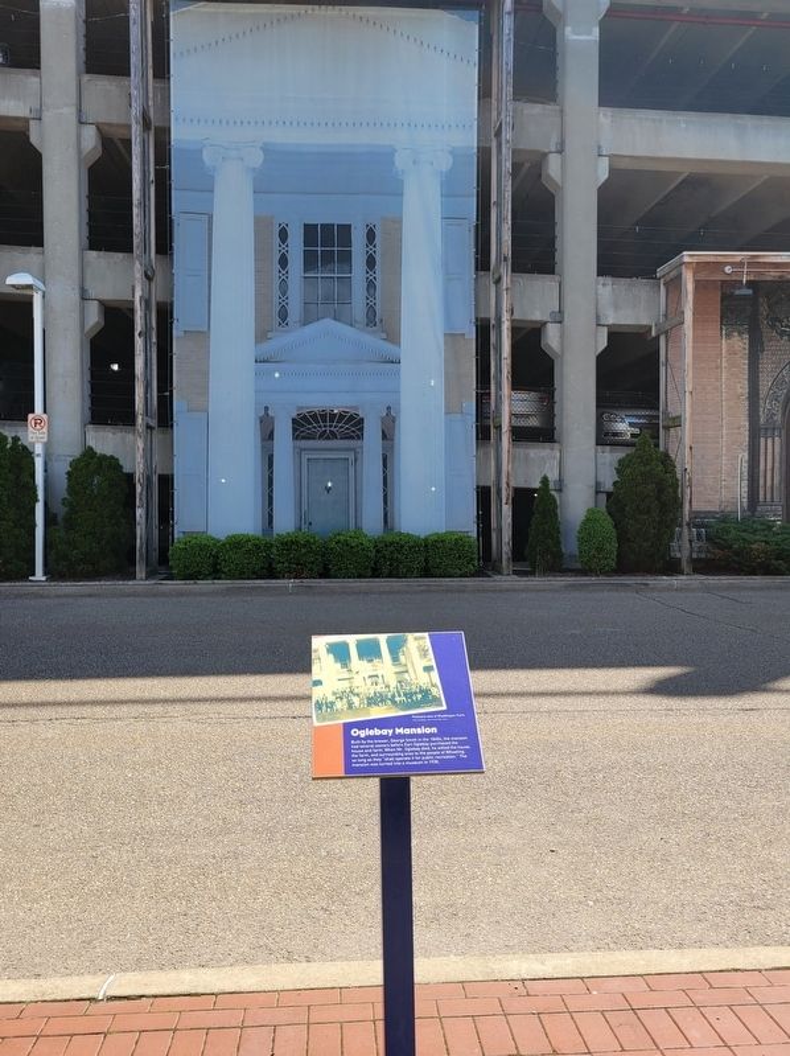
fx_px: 792
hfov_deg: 53.0
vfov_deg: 67.3
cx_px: 395
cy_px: 528
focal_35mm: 26
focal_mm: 5.4
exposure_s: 1/1053
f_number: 1.8
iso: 40
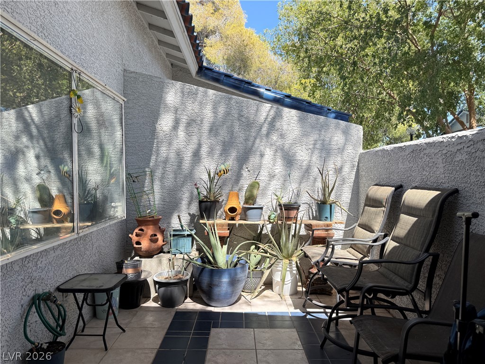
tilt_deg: -1.0
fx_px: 336
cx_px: 242
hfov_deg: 71.6
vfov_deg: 56.8
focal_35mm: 24
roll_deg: -0.1
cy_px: 182
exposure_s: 1/1075
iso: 80
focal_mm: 6.76
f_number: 1.78
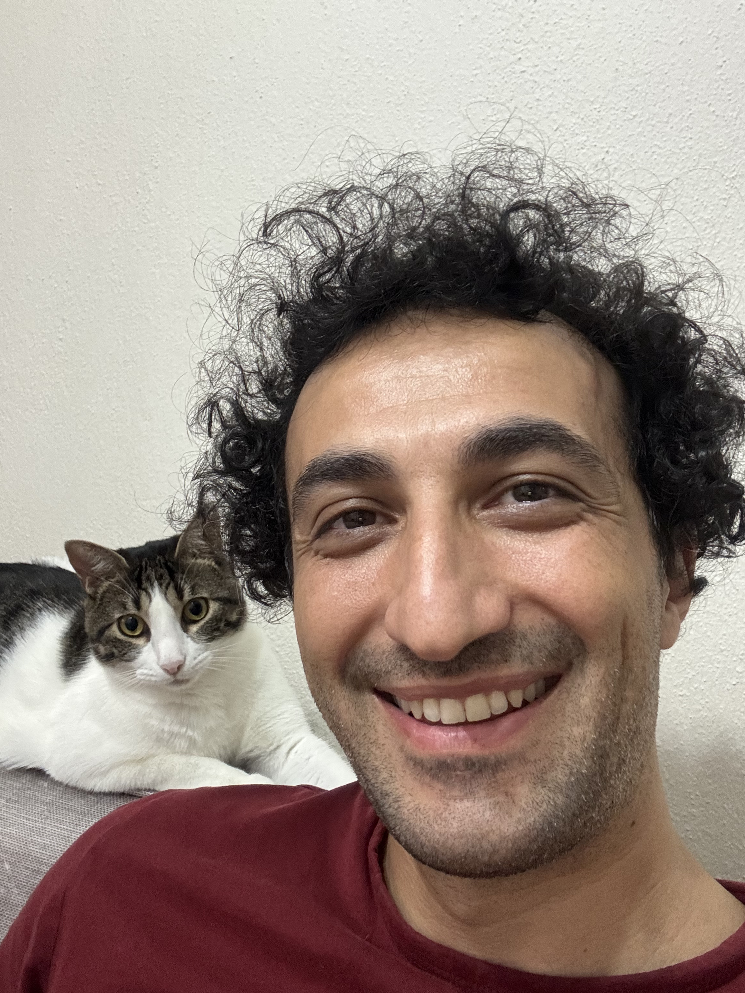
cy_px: 496
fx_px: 861
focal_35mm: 30
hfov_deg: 46.8
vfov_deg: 60.0
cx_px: 372
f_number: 1.9
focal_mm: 2.69
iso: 640
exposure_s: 1/25
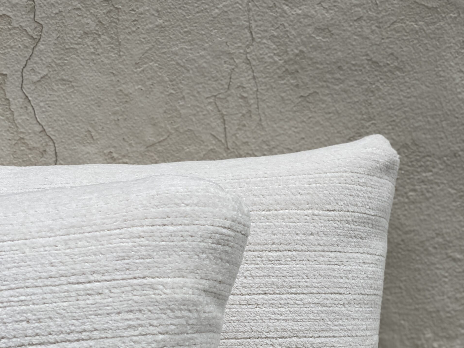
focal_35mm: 70
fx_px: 938
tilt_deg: -14.1
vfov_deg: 20.9
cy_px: 233
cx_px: 233
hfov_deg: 27.8
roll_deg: +1.2
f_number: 2
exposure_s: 1/484
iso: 20
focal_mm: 6
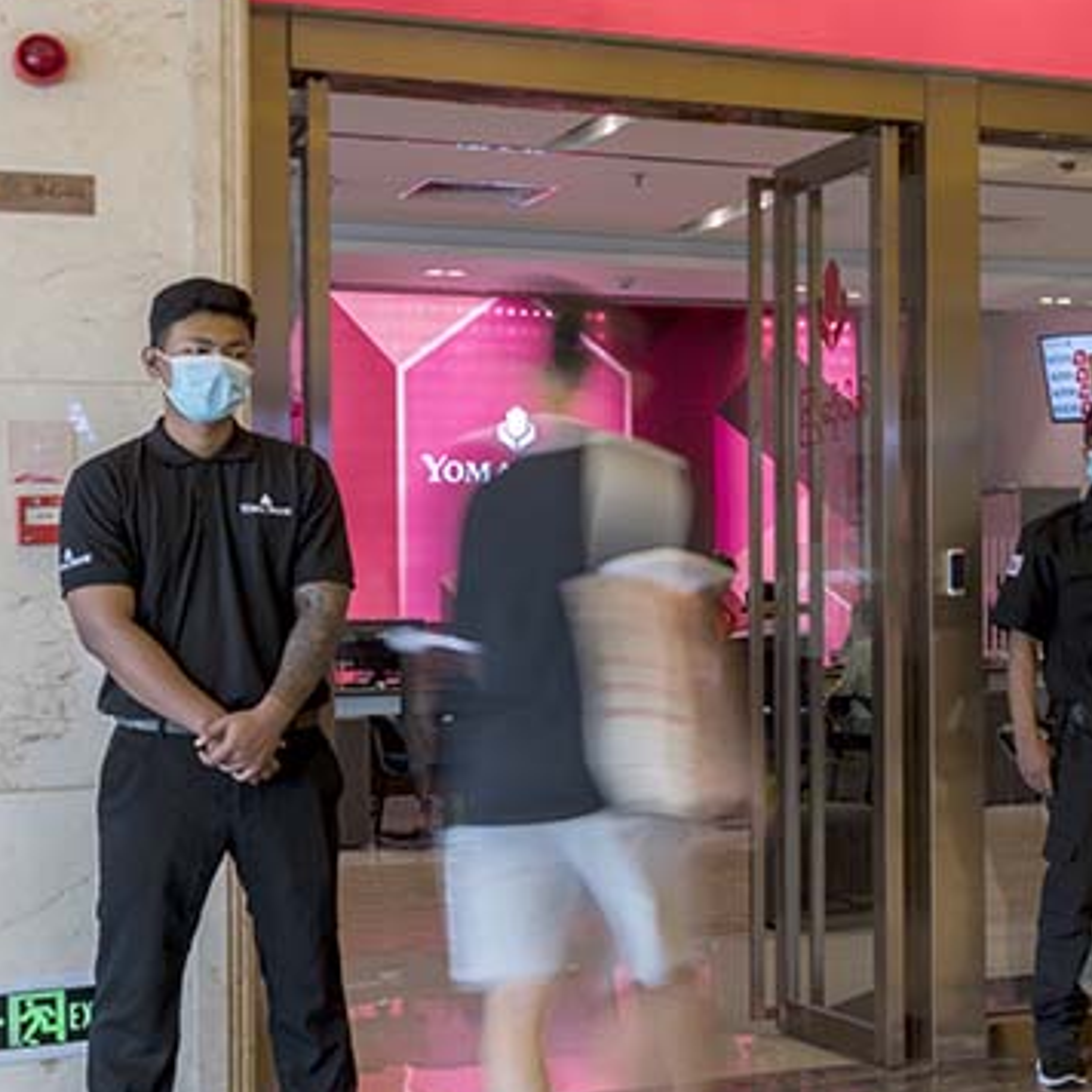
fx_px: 2534
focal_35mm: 71
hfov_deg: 22.5
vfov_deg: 24.3
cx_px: 1291
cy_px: 494
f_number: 11
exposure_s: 1/3
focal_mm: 31
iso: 160
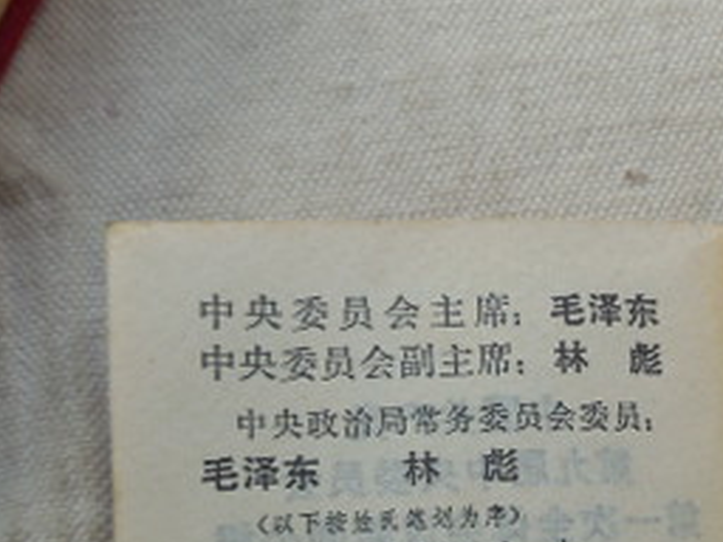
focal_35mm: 75
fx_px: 1566
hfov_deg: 24.6
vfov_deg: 18.8
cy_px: 604
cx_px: 746
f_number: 3.2
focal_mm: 5.3
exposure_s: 1/250
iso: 125
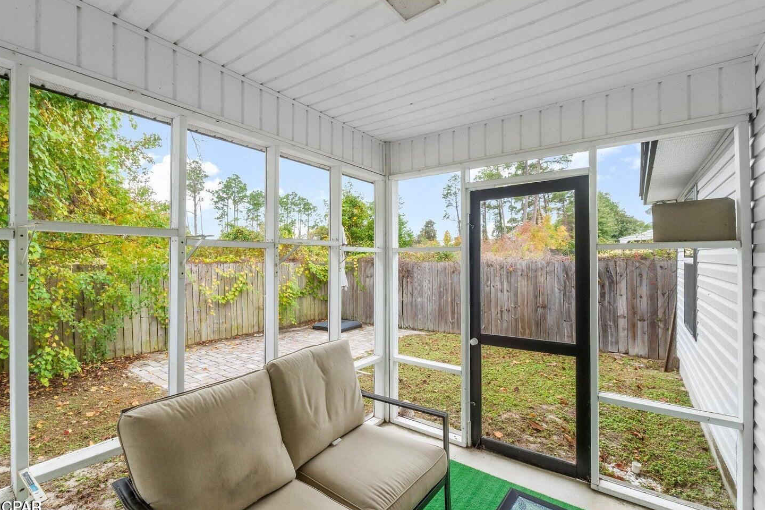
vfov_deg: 73.7
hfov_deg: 96.6
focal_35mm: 16
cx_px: 358
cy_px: 260
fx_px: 340
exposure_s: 1/3
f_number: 9
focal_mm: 10
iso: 100
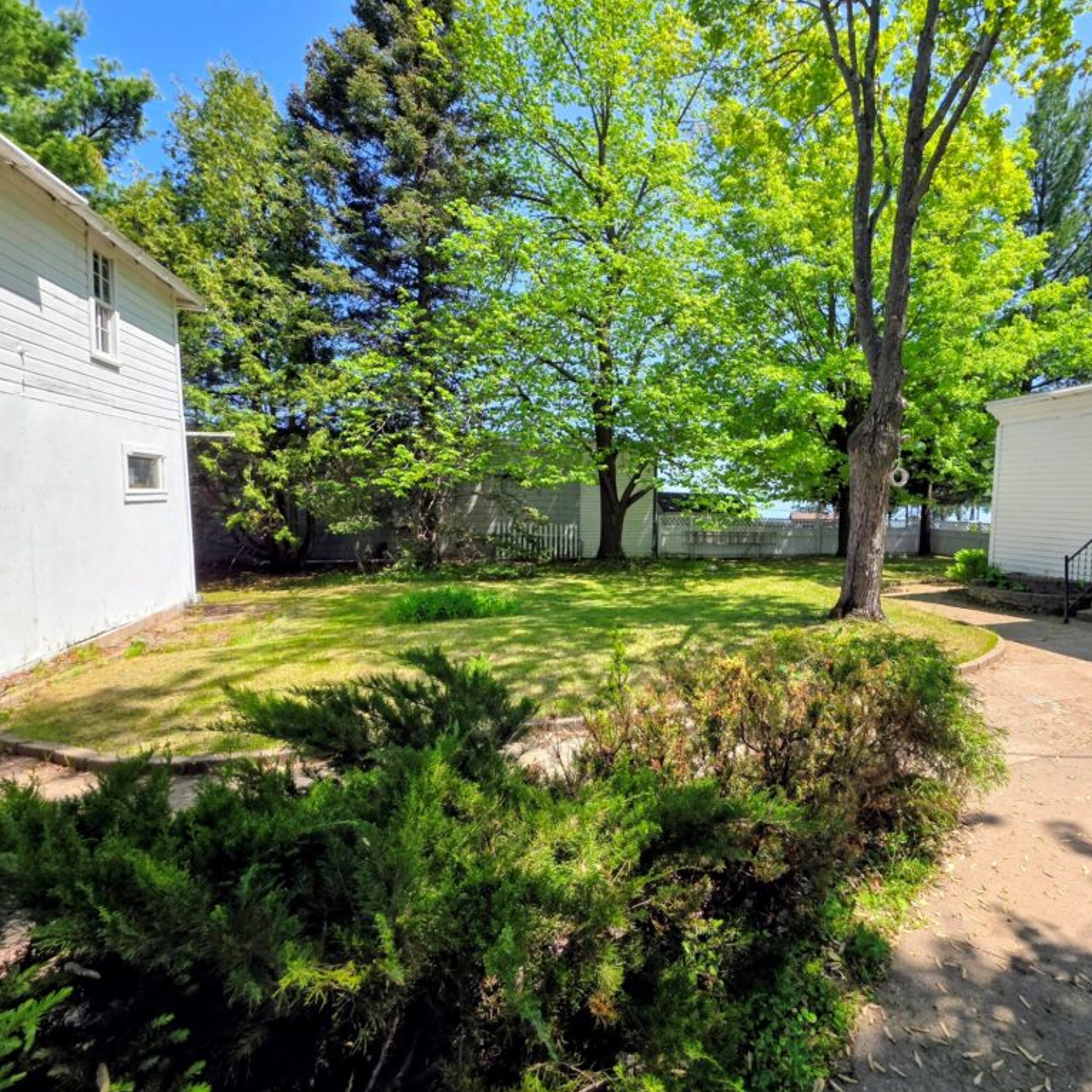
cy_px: 546
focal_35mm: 16
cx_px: 709
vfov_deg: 87.4
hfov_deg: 85.0
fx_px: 571
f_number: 1.9
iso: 40
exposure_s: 1/1189
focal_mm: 2.2
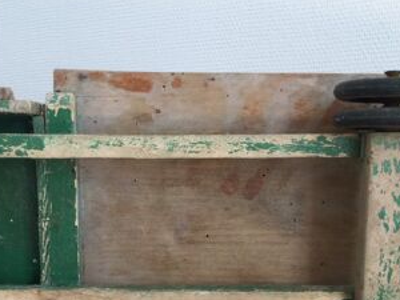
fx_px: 716
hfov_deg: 31.1
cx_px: 168
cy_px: 287
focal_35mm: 62
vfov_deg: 22.9
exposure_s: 1/33
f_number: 2.4
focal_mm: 3.3
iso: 64
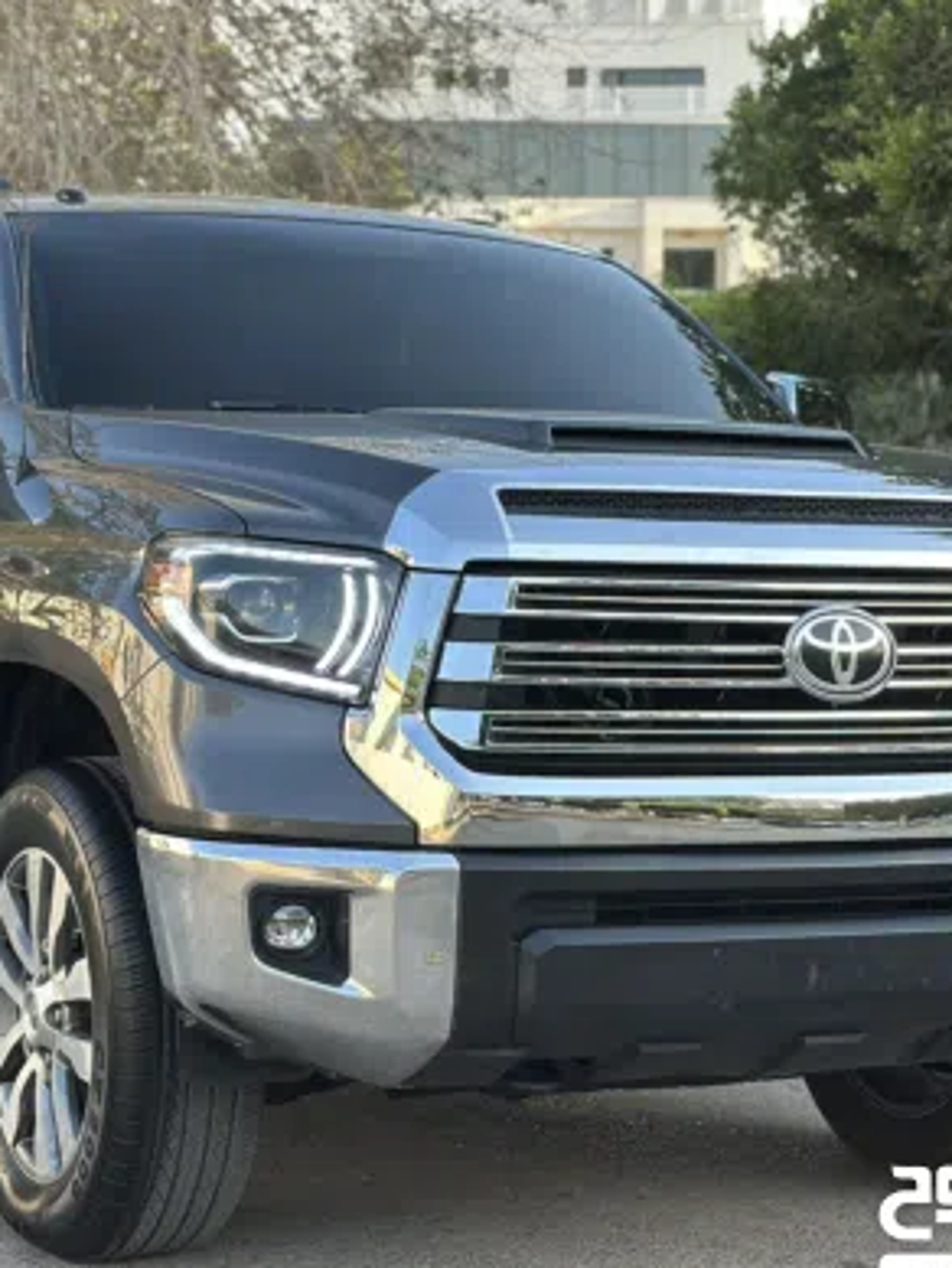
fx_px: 2895
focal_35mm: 79
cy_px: 665
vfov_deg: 24.7
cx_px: 388
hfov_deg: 18.7
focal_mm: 6.86
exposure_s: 1/564
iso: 80
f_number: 1.78
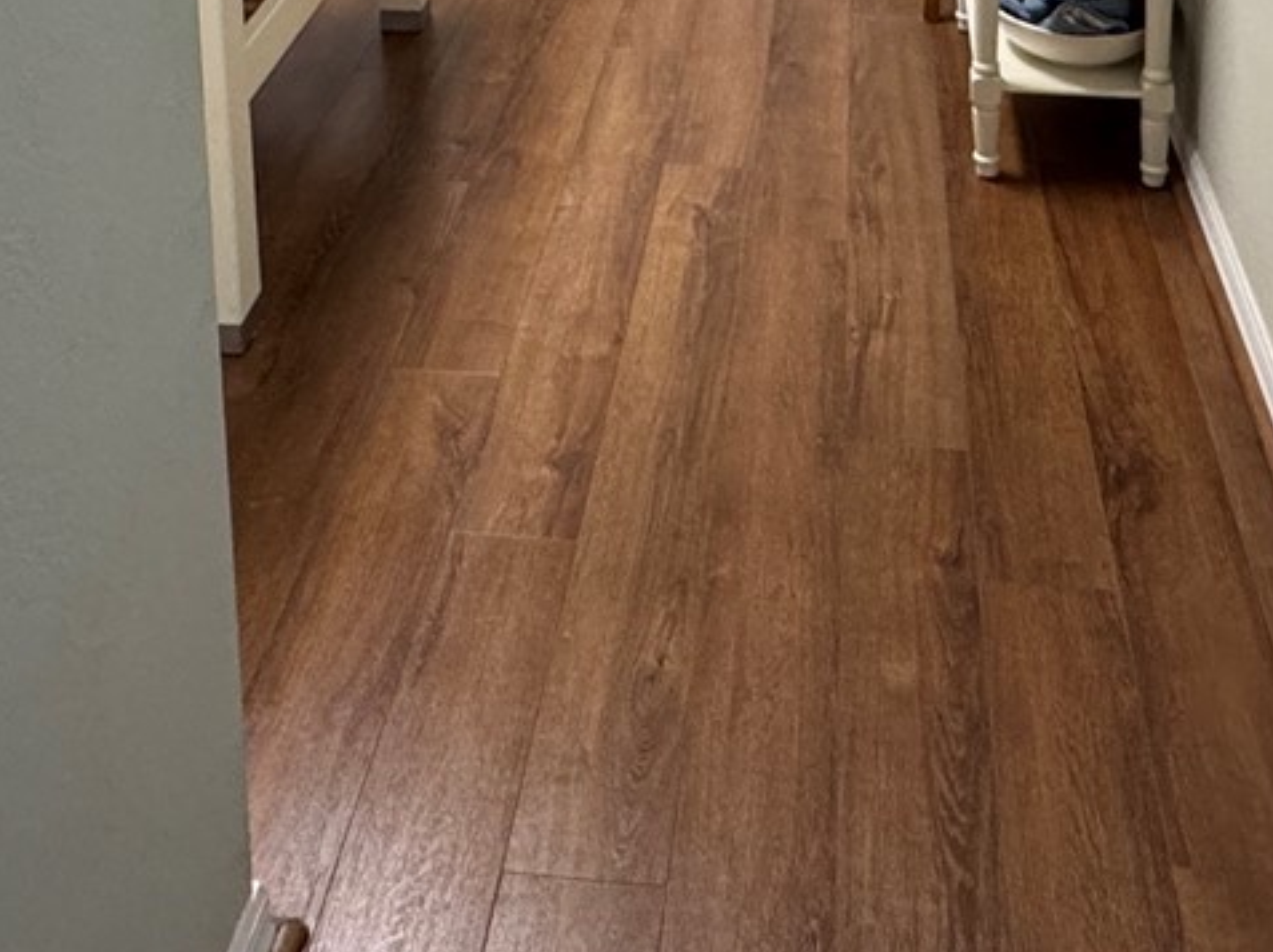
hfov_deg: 40.5
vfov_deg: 24.5
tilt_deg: -9.2
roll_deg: +0.3
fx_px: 1727
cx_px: 659
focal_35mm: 47
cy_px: -448
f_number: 2.2
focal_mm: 2.22
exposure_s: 1/120
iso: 320
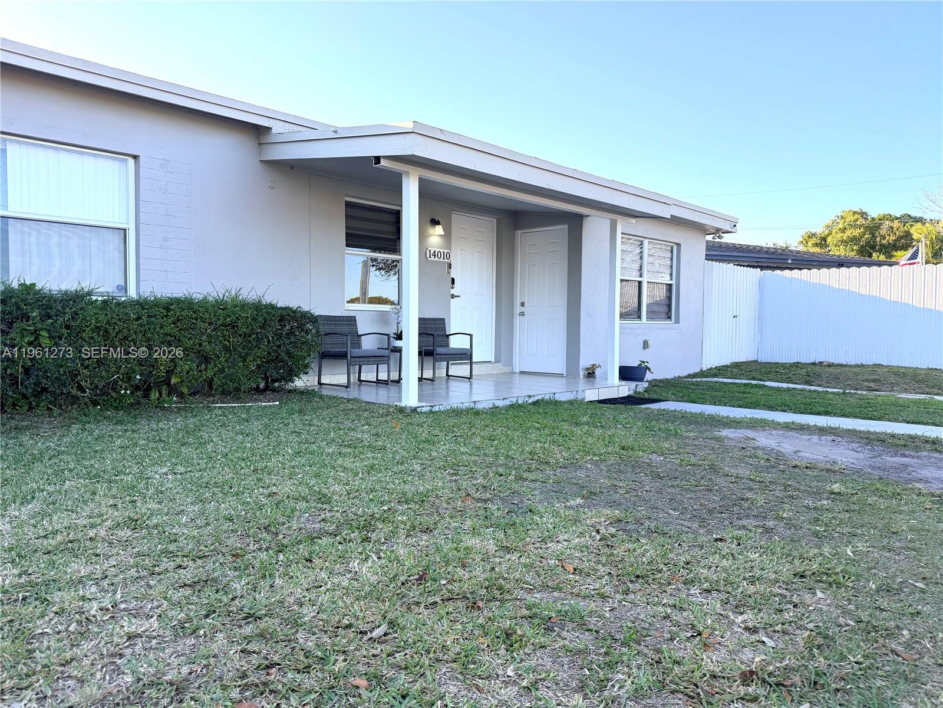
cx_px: 472
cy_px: 354
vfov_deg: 56.8
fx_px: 654
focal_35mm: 24
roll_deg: -0.2
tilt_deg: -2.0
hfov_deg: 71.6
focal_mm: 6.76
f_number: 1.78
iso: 100
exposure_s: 1/1174
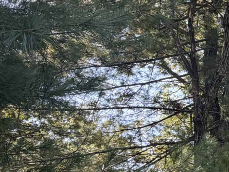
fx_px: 337
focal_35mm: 51
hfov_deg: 28.0
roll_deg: -1.3
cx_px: 326
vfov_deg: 28.5
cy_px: 94
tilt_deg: +27.9
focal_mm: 2.22
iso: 50
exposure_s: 1/135
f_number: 2.2
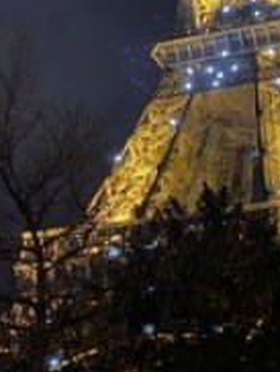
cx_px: 239
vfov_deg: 25.4
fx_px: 818
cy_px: 99
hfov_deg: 19.2
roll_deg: -2.7
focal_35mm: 76
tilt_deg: +31.0
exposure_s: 1/24
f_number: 1.8
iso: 1000
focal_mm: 4.25
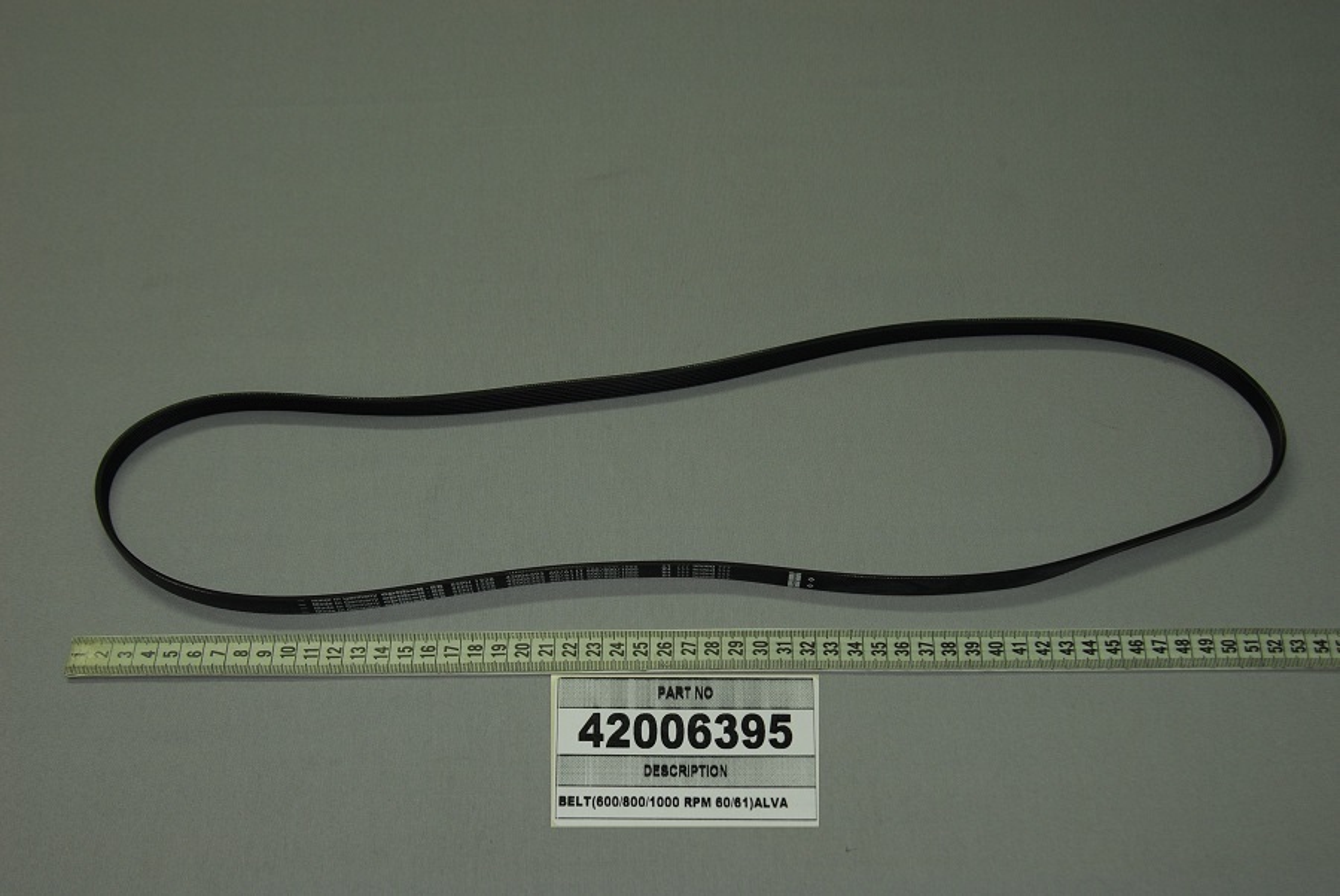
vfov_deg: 29.9
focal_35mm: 45
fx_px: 1677
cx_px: 670
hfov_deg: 43.6
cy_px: 448
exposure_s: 1/80
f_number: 3.5
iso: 200
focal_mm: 30
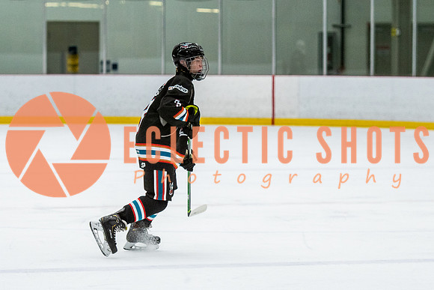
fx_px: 2926
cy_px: 134
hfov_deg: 8.5
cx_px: 187
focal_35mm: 243
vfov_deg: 5.7
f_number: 2.8
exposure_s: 1/640
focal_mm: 110
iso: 1100
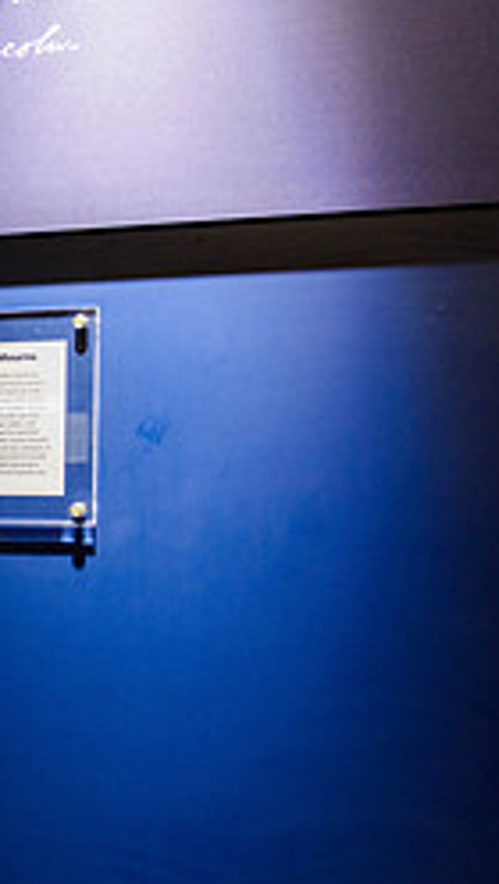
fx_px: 1666
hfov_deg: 15.1
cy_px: 626
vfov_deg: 29.4
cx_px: -353
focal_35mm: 71
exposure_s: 1/100
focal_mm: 29
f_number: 2.8
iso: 1600
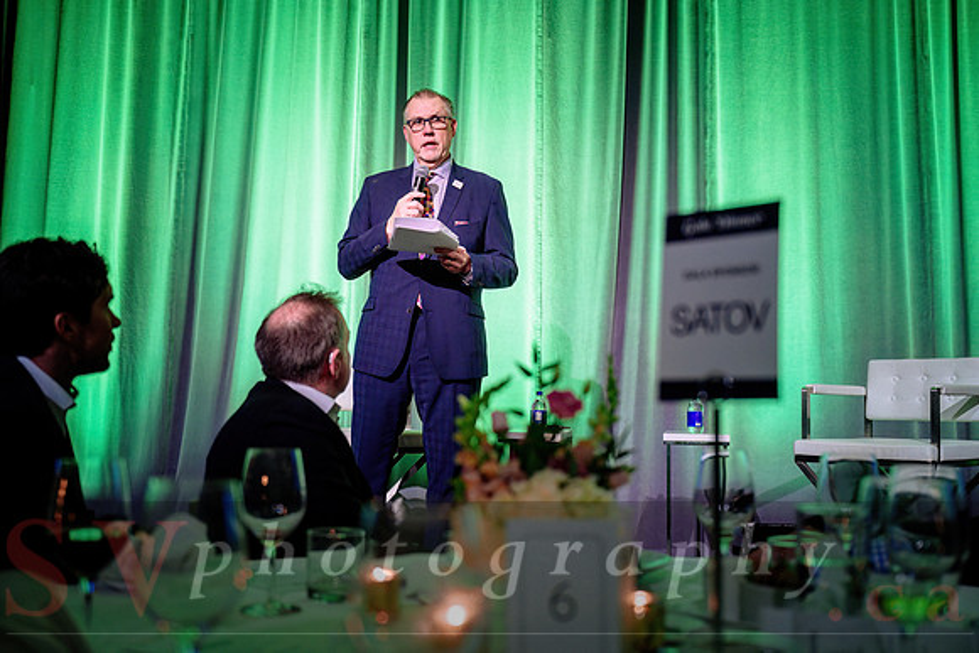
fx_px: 1055
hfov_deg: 49.8
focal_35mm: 39
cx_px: 490
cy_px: 326
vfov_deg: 34.4
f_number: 2.8
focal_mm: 38
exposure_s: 1/160
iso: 1000
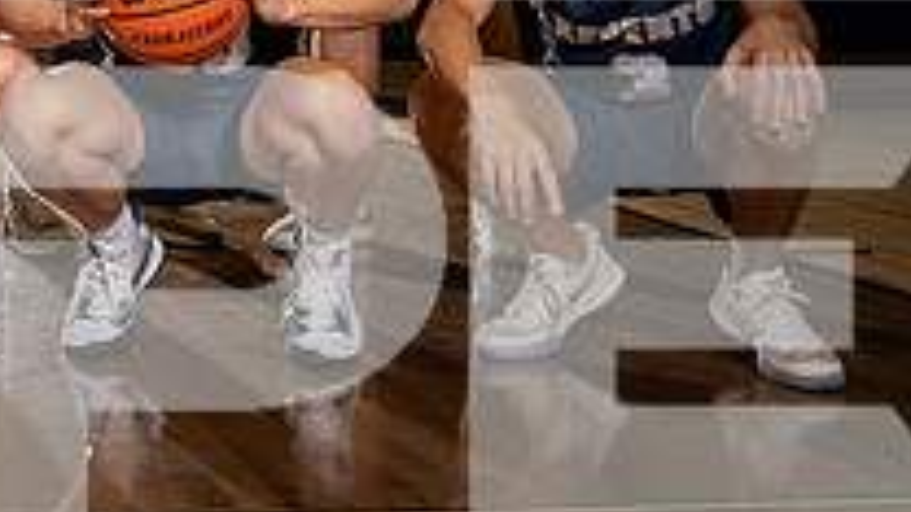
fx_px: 1908
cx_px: -127
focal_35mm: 79
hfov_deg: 24.7
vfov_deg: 14.4
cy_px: -230
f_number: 8
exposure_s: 1/250
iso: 640
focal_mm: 27
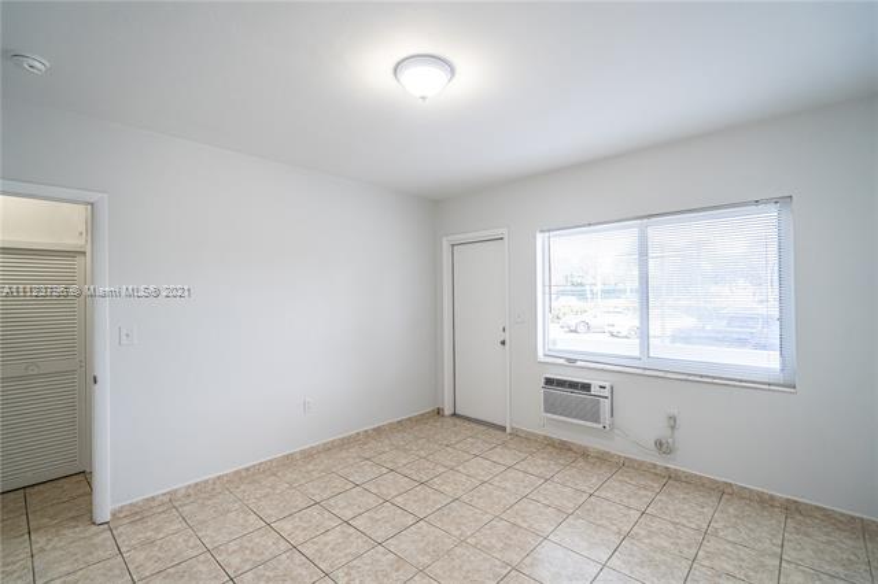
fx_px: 390
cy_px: 292
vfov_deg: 73.7
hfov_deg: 96.8
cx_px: 439
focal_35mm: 16
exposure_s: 1/125
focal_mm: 16
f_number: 4.5
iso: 640
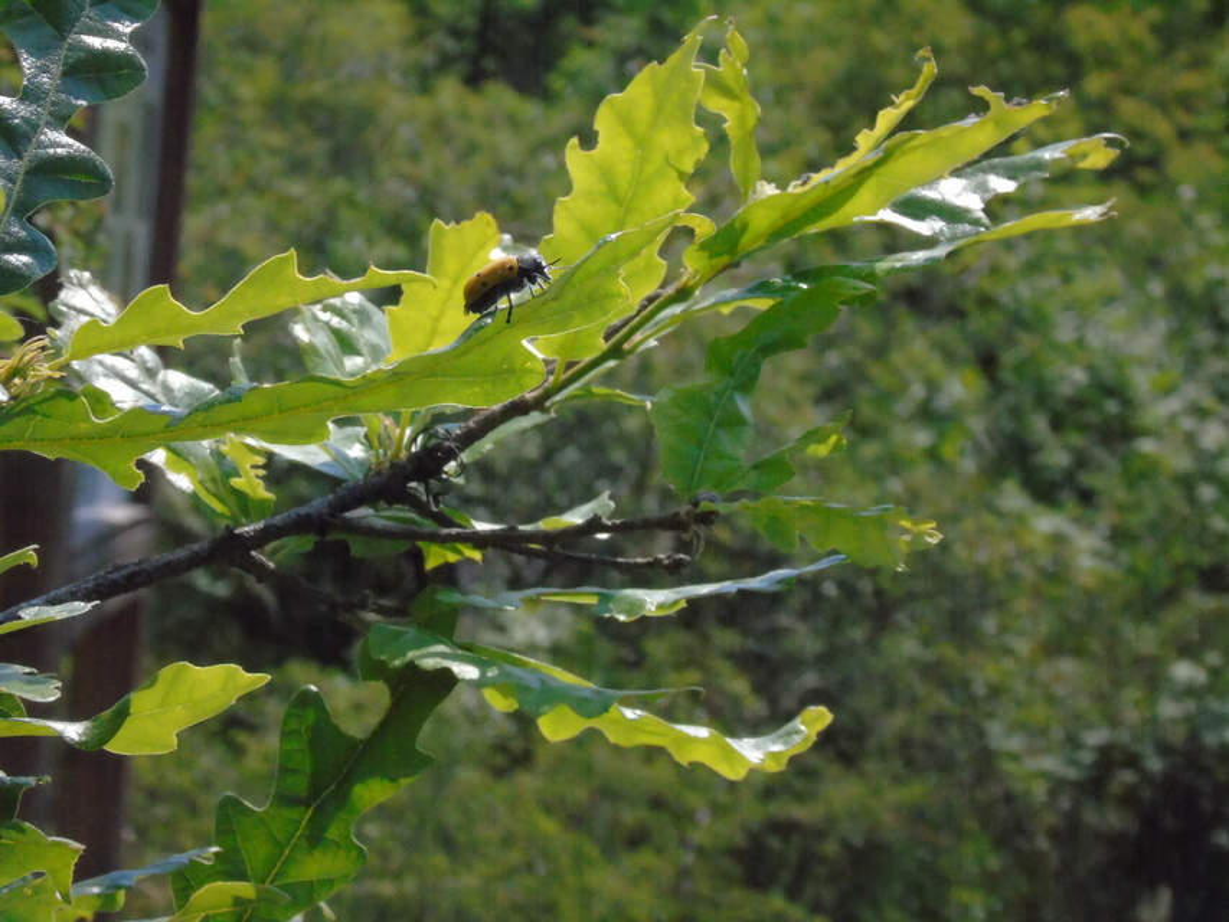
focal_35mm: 124
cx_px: 614
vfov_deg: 12.0
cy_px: 461
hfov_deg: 15.9
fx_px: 4403
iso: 800
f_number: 8.1
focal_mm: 22
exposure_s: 1/2000
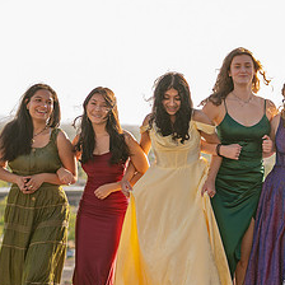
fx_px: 1146
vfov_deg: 14.2
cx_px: 365
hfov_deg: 13.7
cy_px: 151
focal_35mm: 123
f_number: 2
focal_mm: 50
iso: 100
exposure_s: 1/1000
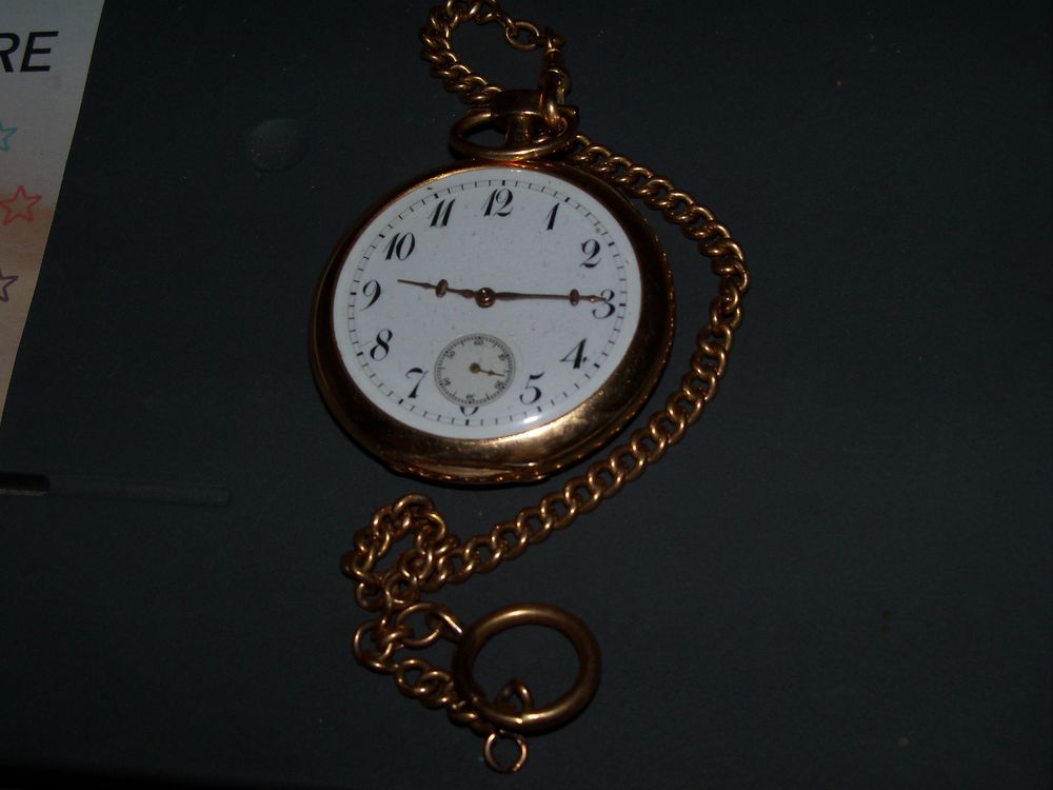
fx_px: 1795
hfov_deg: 32.7
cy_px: 395
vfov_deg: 24.8
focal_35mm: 59
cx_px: 526
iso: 100
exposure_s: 1/125
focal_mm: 10.5
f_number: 7.1
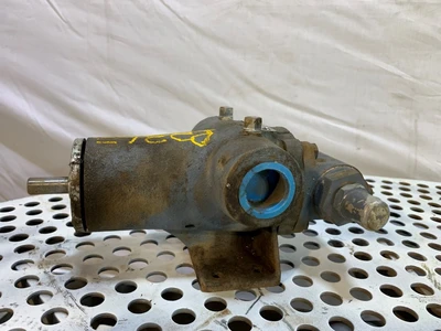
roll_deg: -4.5
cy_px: 166
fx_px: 331
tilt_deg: -17.0
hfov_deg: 67.3
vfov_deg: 53.1
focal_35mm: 26
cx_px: 220
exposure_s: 1/120
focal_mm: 4.25
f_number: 1.8
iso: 64
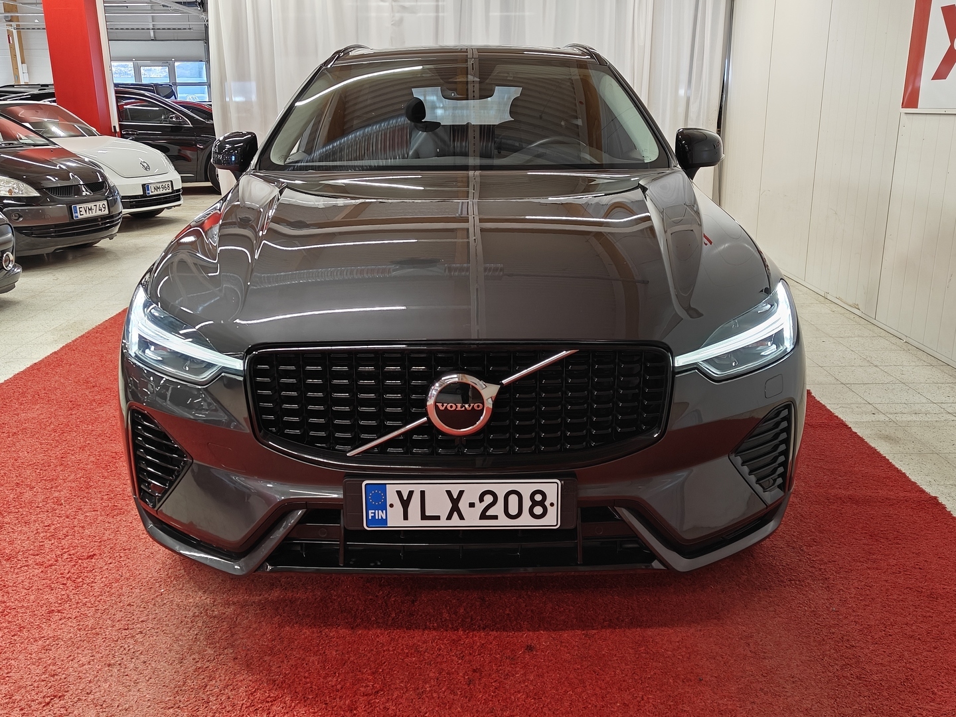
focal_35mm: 32
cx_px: 478
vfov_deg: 44.2
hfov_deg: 56.8
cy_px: 358
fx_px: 884
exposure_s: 1/60
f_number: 1.8
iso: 64
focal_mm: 5.59
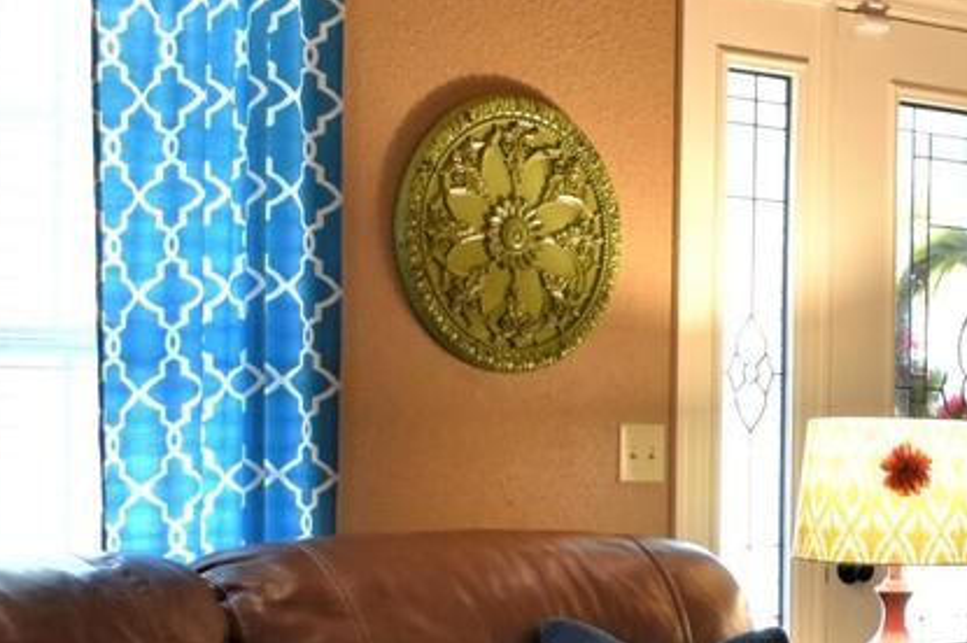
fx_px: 2684
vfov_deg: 13.5
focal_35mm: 100
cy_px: 571
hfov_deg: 19.2
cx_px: 1193
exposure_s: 1/60
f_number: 3.5
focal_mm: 18
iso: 800
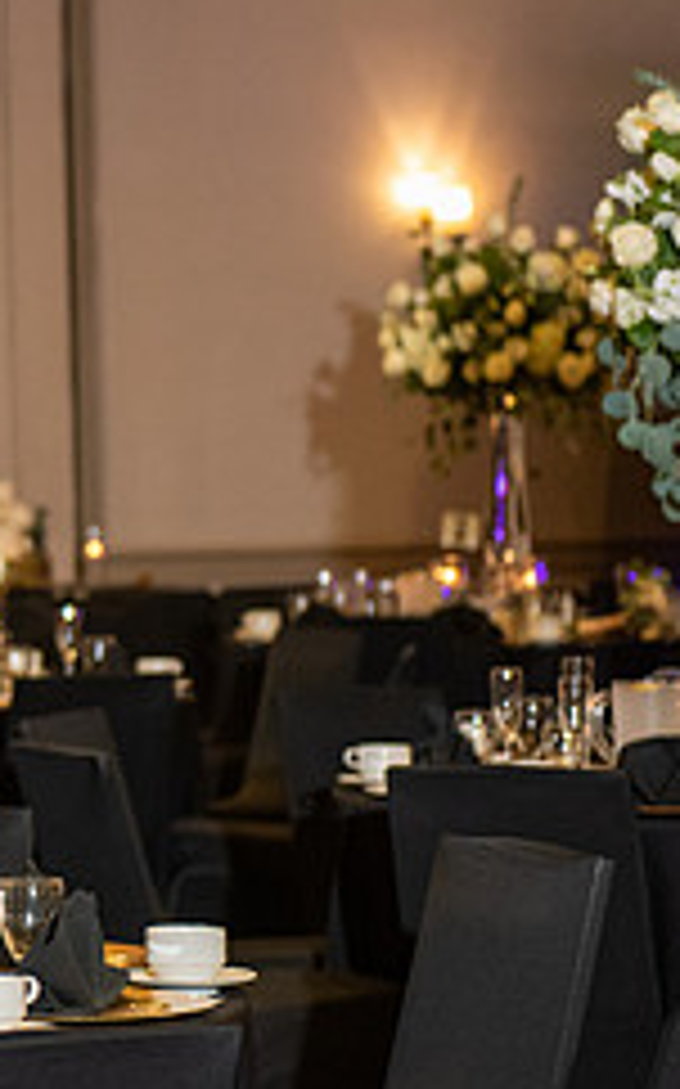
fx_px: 5076
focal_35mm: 171
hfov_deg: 7.5
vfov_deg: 12.2
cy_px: 425
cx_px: -441
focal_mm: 70
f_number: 2.8
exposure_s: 1/125
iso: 1600
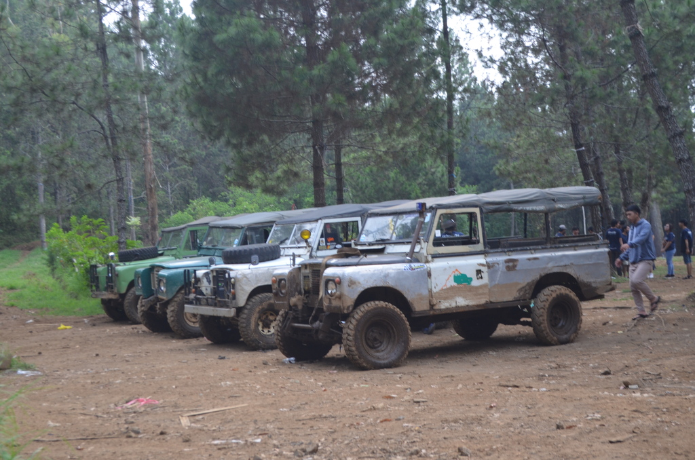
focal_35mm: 54
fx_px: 1040
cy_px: 230
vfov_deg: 24.9
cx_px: 348
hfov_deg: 36.9
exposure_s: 1/125
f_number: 5.3
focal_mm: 36
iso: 400
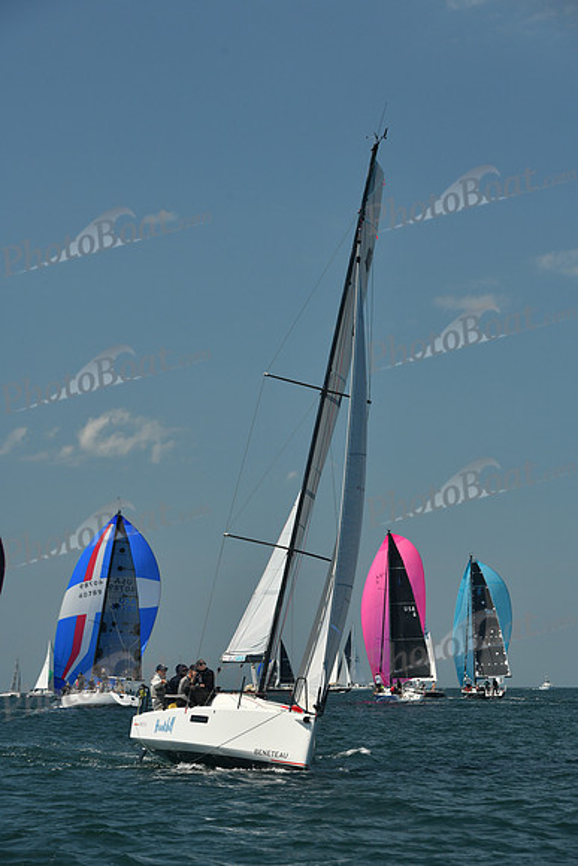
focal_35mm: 130
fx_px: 3129
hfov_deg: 10.6
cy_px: 433
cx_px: 289
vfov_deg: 15.8
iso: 320
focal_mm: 130
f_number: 8
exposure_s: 1/640
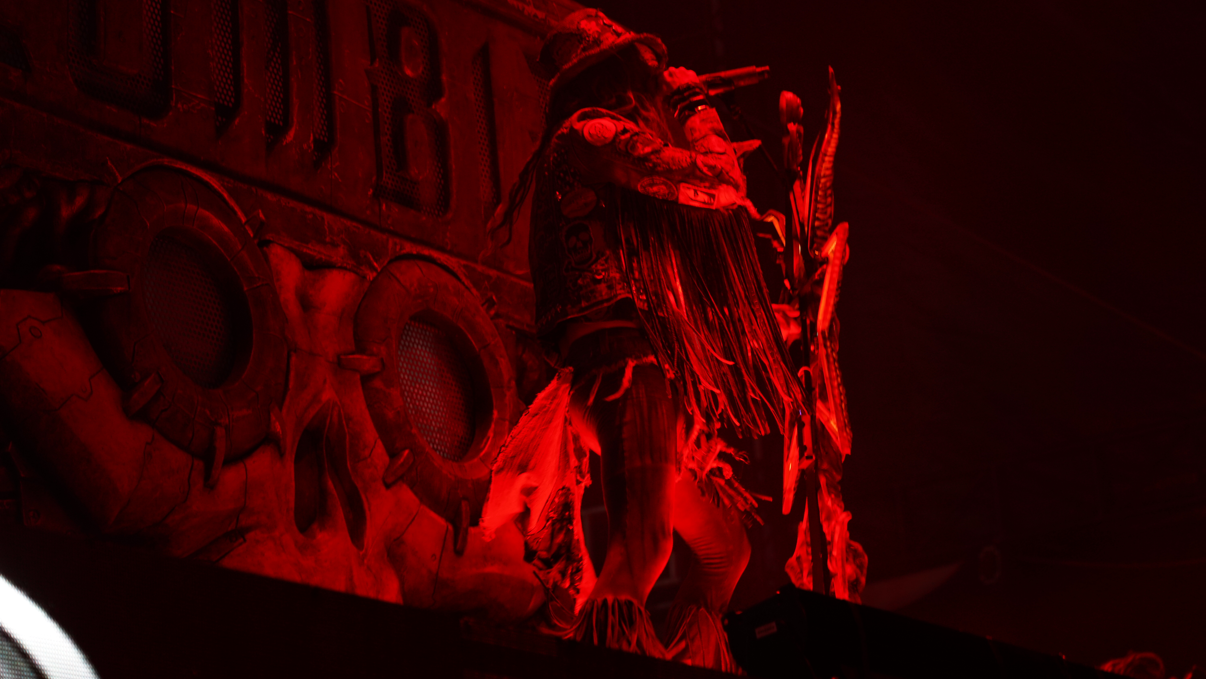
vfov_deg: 10.9
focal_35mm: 111
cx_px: 601
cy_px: 305
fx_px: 3550
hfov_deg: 19.3
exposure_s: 1/125
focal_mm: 105
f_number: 4
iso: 1000
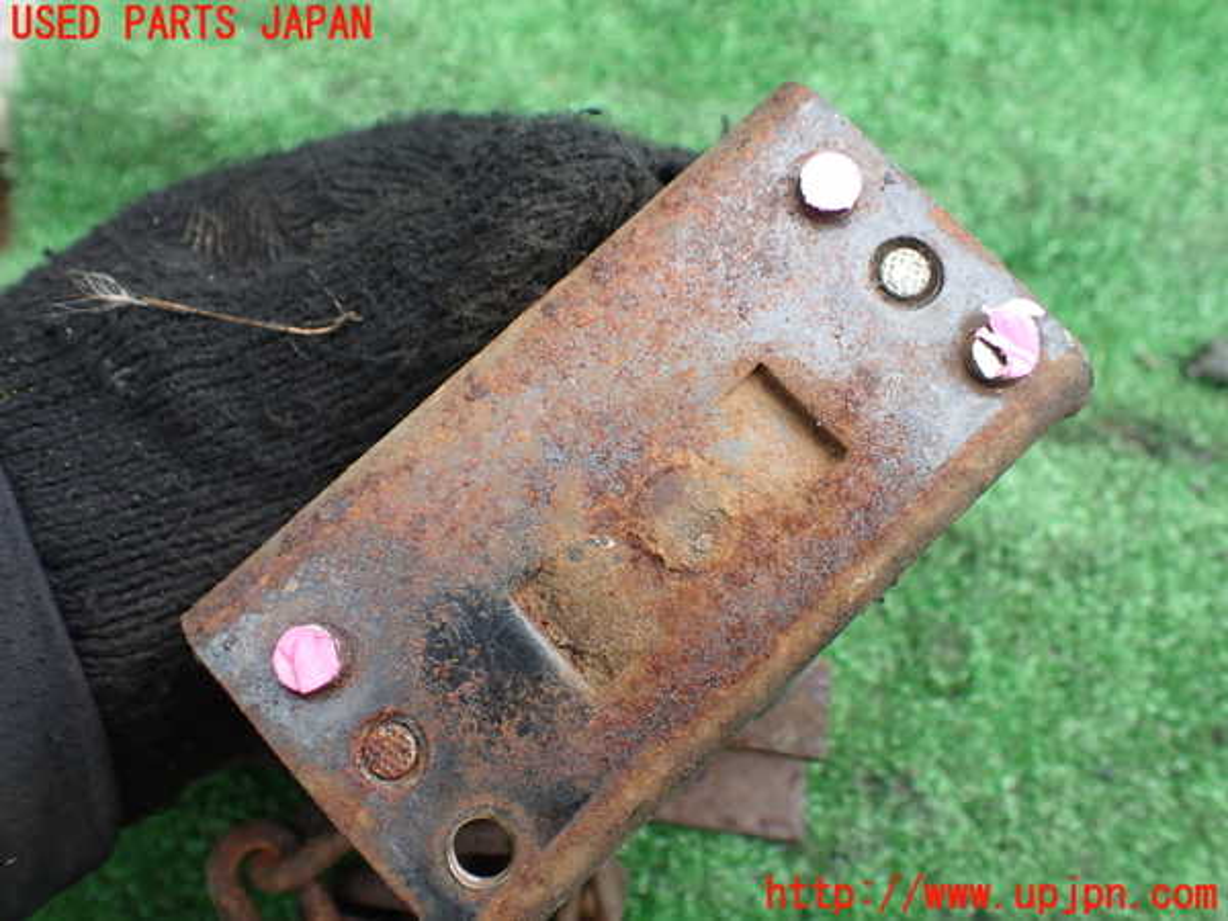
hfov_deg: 60.0
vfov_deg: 46.8
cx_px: 614
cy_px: 460
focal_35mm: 30
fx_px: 1064
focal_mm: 5.4
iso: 160
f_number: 2.3
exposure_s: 1/125
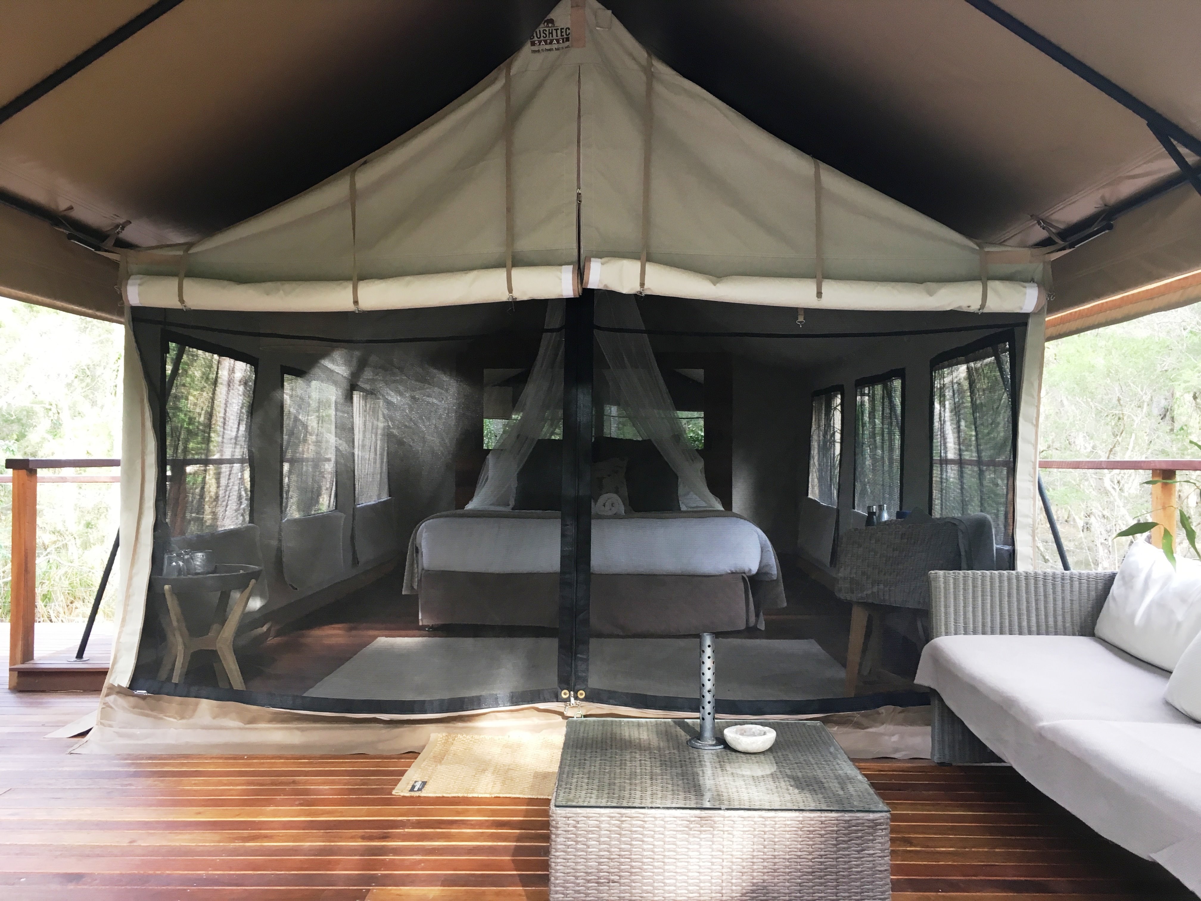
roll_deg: +0.4
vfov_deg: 48.2
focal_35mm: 29
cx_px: 600
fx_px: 1006
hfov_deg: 61.7
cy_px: 450
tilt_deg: +0.6
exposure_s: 1/33
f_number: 2.2
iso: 64
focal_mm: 4.15
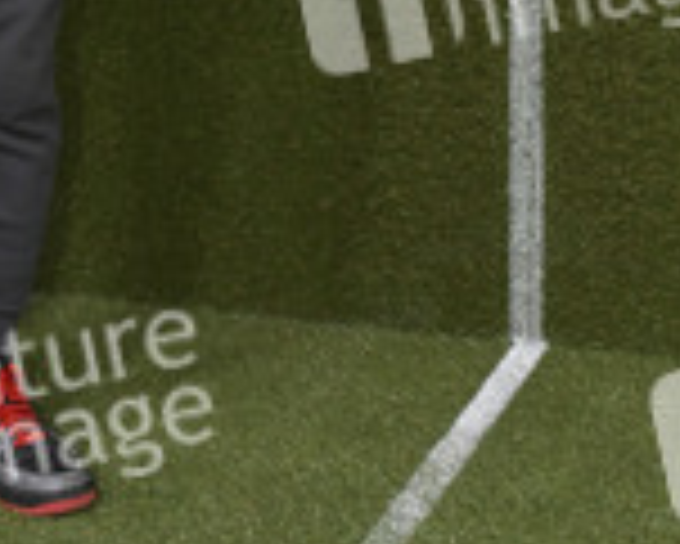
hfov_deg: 21.6
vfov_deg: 16.2
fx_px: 1752
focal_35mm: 87
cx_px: 113
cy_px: -256
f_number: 5
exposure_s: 1/250
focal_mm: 35
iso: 1600
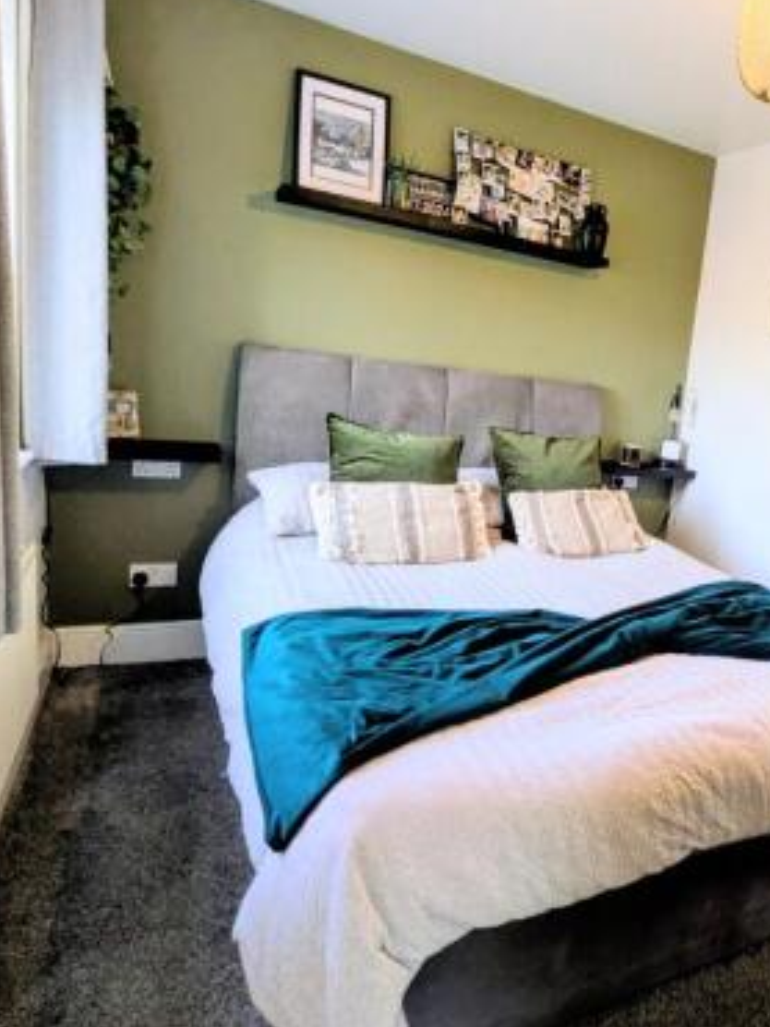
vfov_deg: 76.3
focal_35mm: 22
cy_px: 486
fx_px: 653
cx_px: 640
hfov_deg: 55.7
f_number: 2.2
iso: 160
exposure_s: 1/50
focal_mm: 1.83
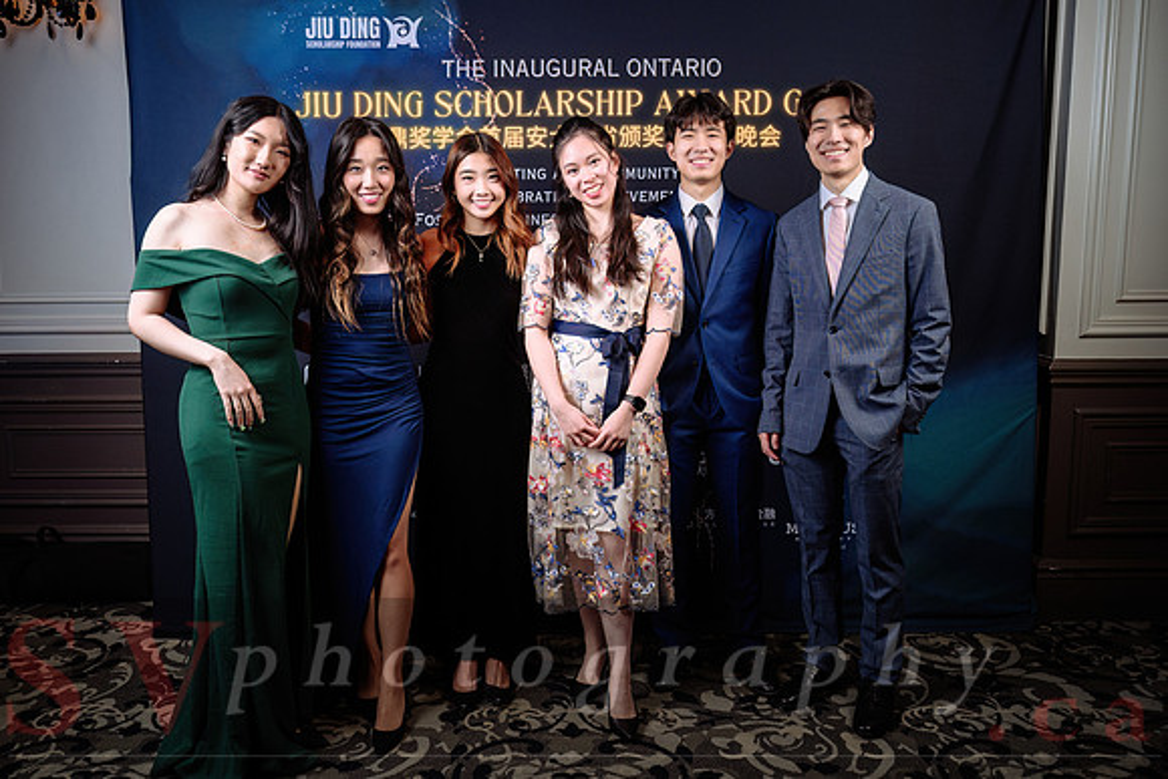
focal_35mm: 29
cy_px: 374
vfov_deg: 44.3
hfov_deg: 62.8
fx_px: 957
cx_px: 584
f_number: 5
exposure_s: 1/160
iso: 500
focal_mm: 27.5
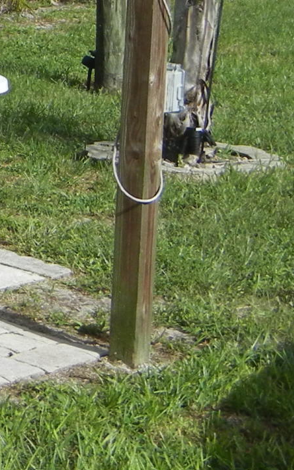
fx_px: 1692
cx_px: -402
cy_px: 86
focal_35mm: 132
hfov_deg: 9.0
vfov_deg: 15.7
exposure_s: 1/370
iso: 160
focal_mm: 5.4
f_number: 7
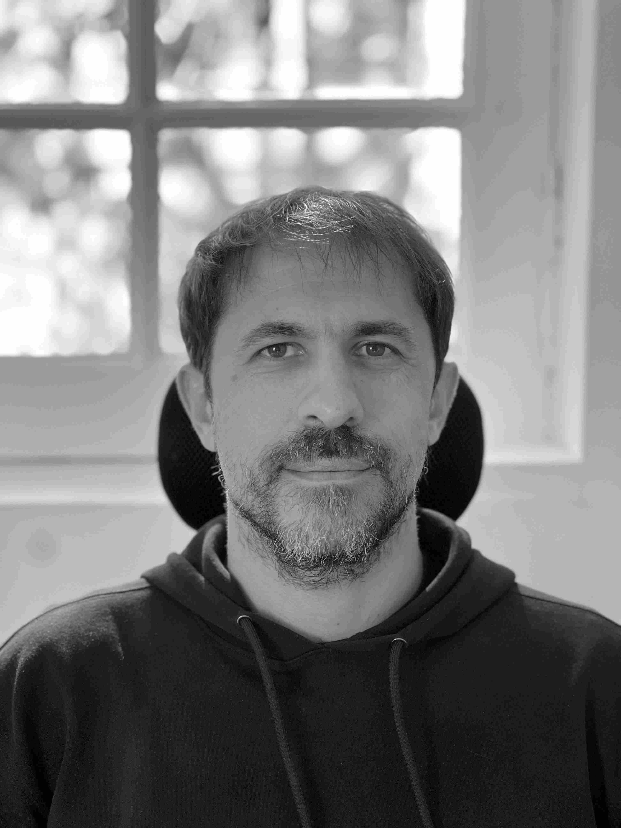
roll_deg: -0.3
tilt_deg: -6.3
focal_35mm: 77
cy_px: 414
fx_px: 1842
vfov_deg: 25.3
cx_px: 310
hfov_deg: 19.1
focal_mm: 9
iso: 250
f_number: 2.8
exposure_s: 1/74
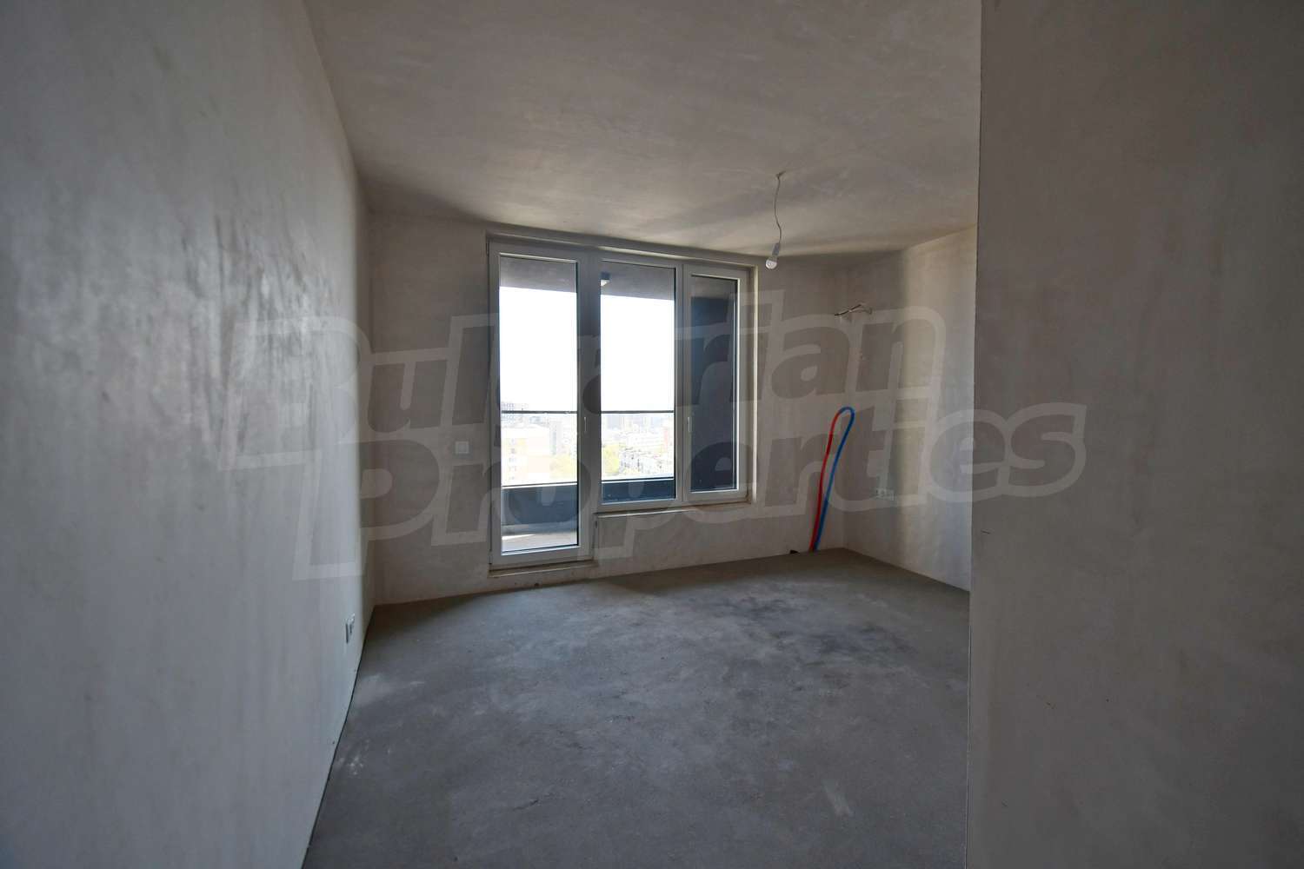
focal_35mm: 15
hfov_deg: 100.4
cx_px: 652
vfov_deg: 77.3
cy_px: 434
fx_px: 543
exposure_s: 1/250
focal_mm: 10
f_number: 4.5
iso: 400
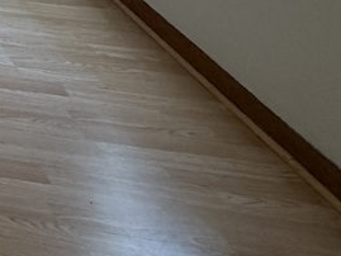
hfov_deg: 15.4
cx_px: -461
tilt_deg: -1.3
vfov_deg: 14.4
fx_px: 739
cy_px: -328
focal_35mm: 75
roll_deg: -0.5
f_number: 2.2
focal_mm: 2.22
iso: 200
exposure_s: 1/120
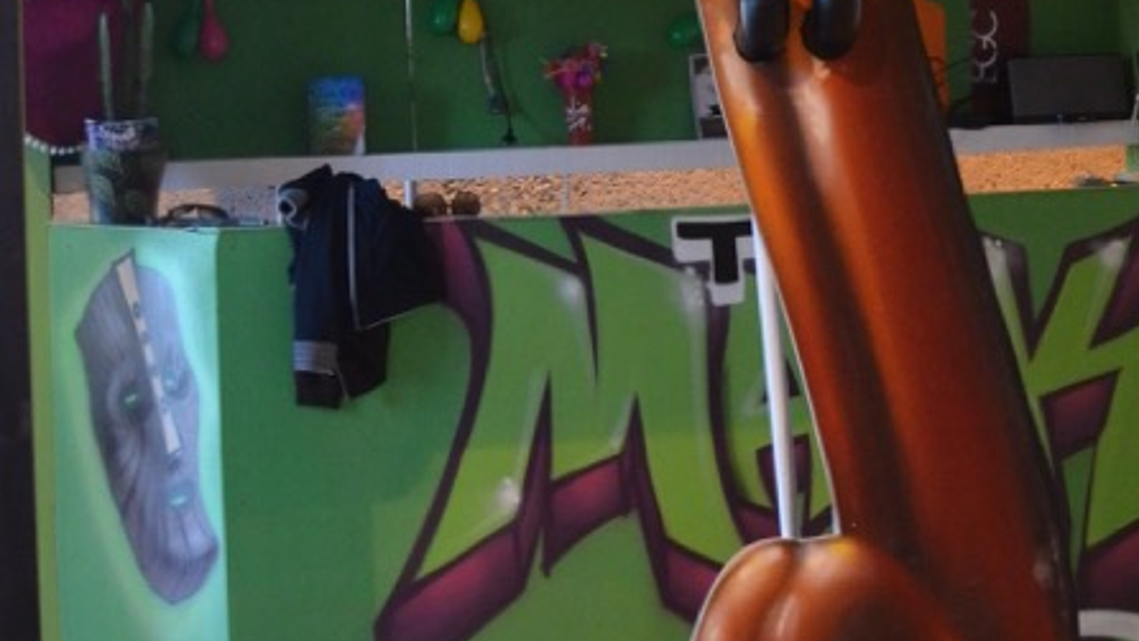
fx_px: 2447
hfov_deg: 26.0
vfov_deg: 14.5
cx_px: 792
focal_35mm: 81
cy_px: -79
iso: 1600
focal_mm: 18
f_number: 3.5
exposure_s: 1/25
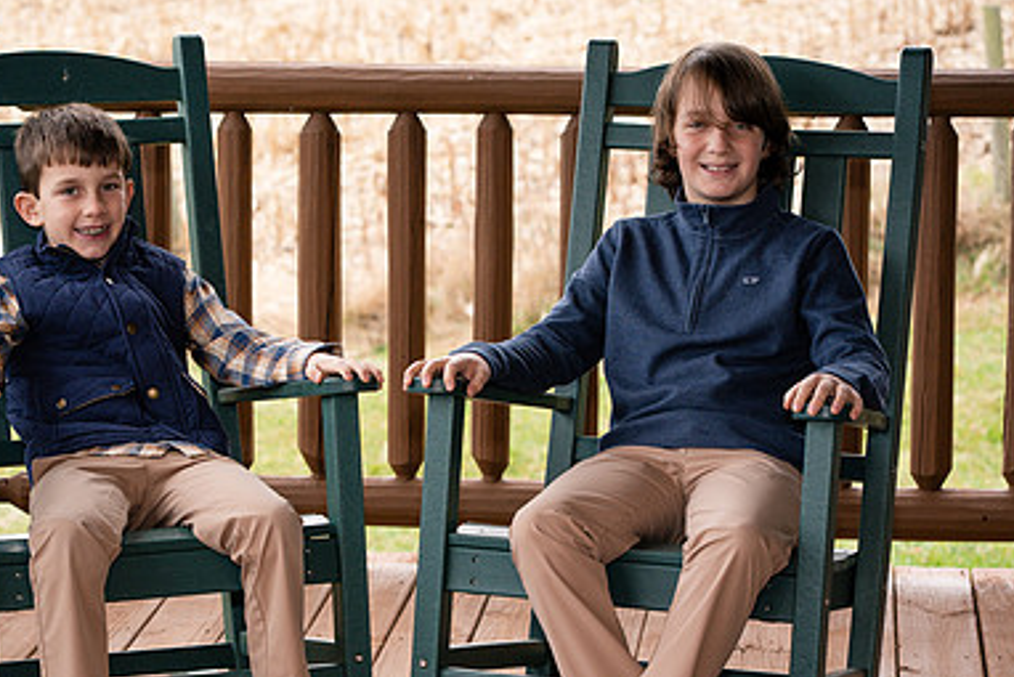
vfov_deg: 10.6
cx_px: 411
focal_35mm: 129
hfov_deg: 15.9
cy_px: 423
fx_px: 3635
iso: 320
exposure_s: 1/250
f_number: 5.6
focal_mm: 85
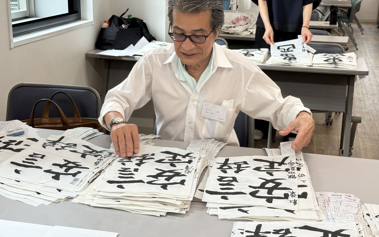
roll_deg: -1.5
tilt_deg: -15.4
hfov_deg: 39.6
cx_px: 189
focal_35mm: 51
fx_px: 527
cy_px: 103
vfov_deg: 25.3
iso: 64
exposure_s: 1/175
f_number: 1.78
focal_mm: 6.76
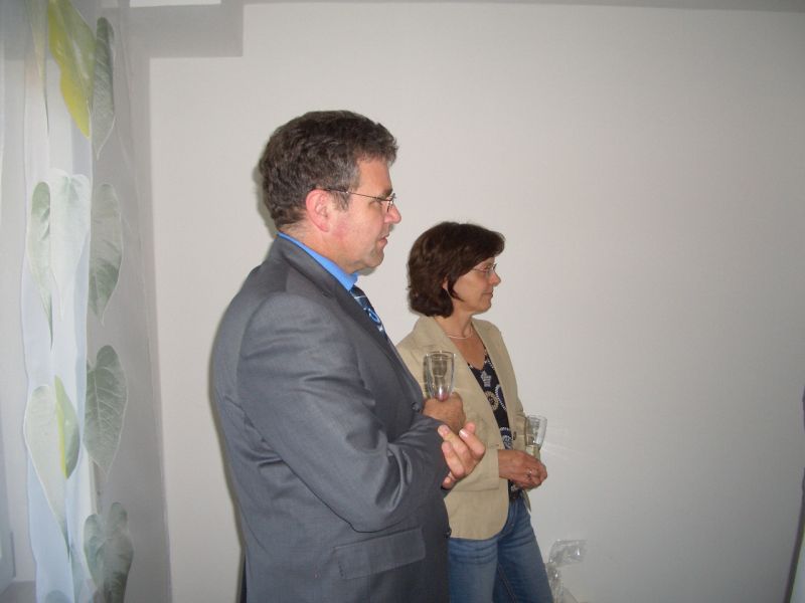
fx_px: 814
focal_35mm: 35
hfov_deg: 52.6
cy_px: 302
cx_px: 402
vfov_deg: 40.7
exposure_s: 1/60
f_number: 2.6
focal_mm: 5.8
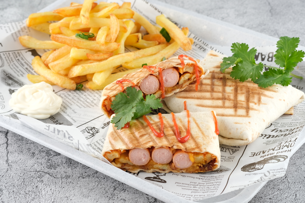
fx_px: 762
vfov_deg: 15.2
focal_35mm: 90
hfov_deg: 22.6
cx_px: 152
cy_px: 102
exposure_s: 1/30
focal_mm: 60
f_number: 9
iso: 160
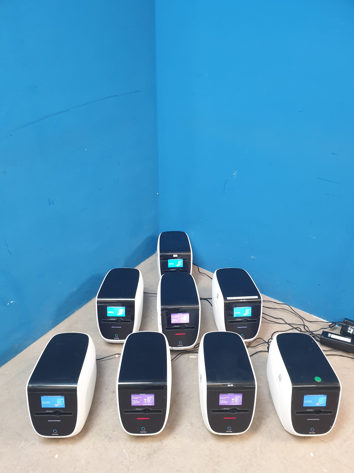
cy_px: 236
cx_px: 177
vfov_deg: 67.3
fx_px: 355
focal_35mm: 26
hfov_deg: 53.1
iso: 250
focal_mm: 4.3
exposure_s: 1/20
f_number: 2.4
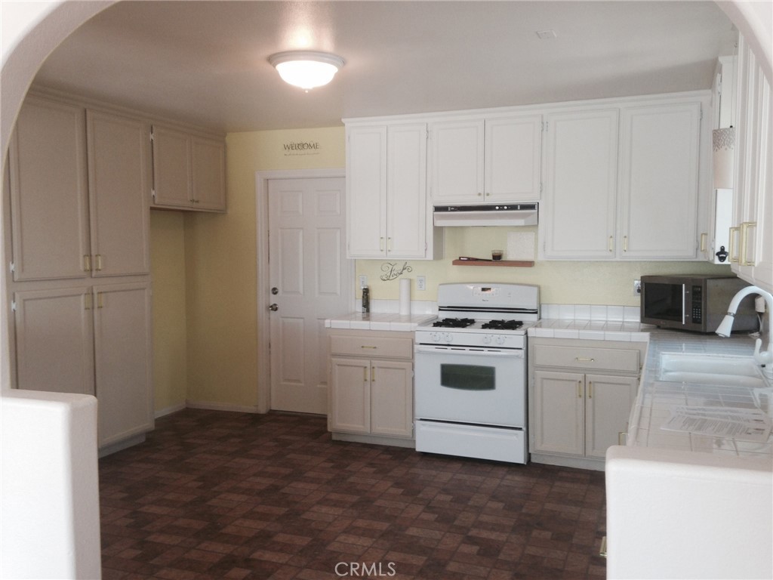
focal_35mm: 33
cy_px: 290
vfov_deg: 42.9
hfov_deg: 55.4
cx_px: 386
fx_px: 737
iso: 64
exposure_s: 1/40
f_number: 2.4
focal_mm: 4.12
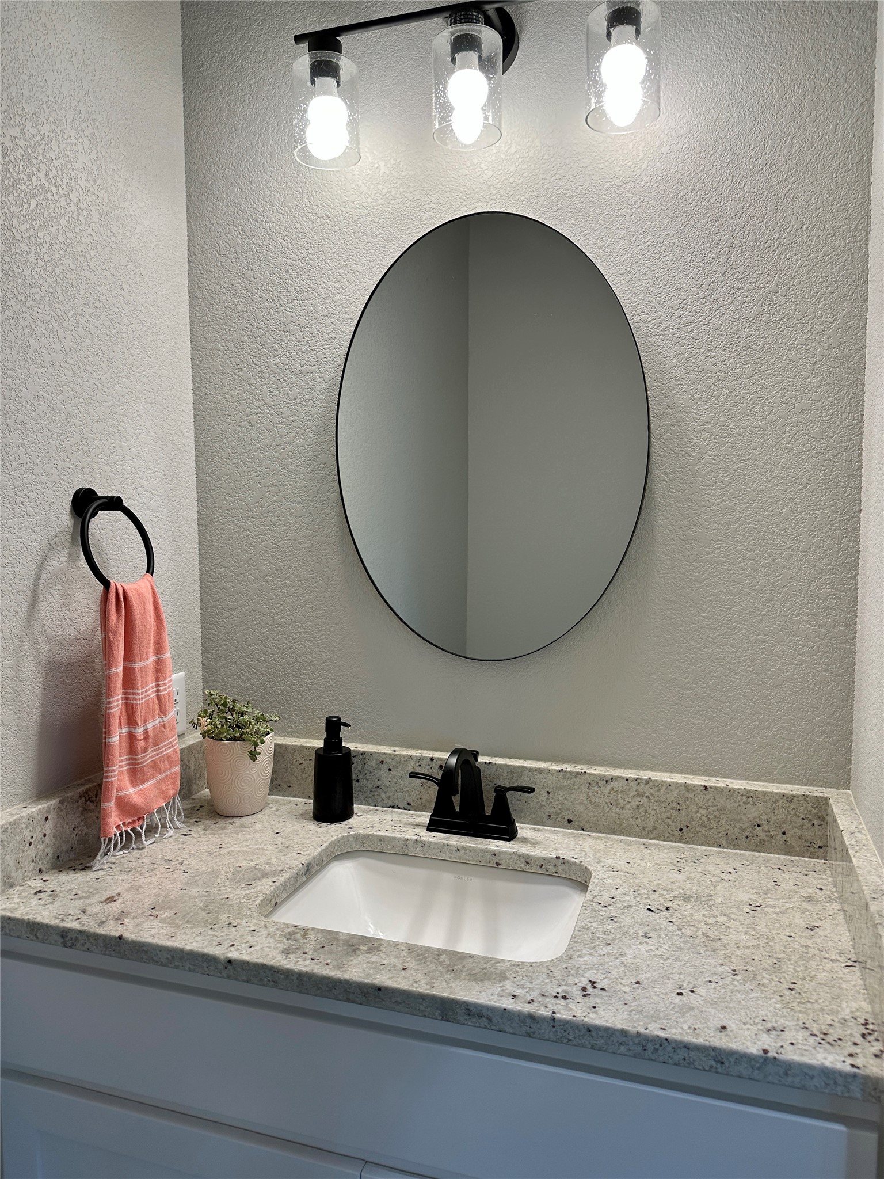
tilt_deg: -4.4
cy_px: 590
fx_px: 817
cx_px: 442
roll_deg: +0.3
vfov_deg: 71.6
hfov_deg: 56.8
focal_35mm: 24
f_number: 1.78
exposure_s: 1/128
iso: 100
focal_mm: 6.86
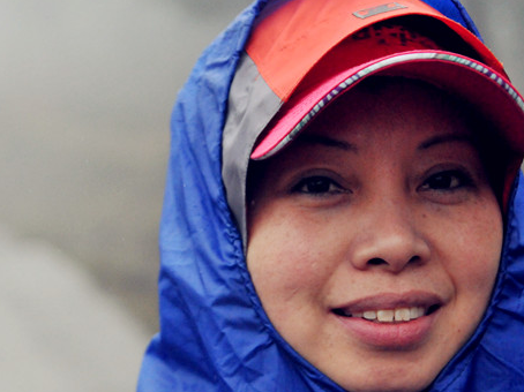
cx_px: 292
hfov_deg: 15.5
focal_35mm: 127
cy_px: 216
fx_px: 1921
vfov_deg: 11.7
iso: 1250
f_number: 2.8
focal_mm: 50
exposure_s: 1/1600
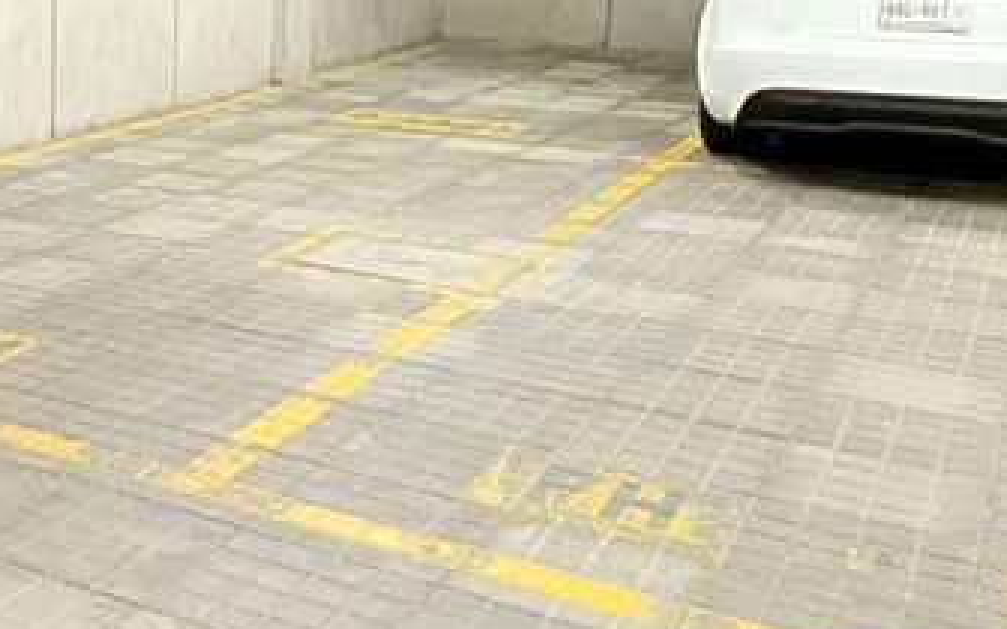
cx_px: -24
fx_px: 1455
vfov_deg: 24.2
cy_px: 162
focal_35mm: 53
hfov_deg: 34.4
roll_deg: +1.5
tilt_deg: -12.1
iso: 800
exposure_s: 1/60
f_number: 2.2
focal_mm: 2.22
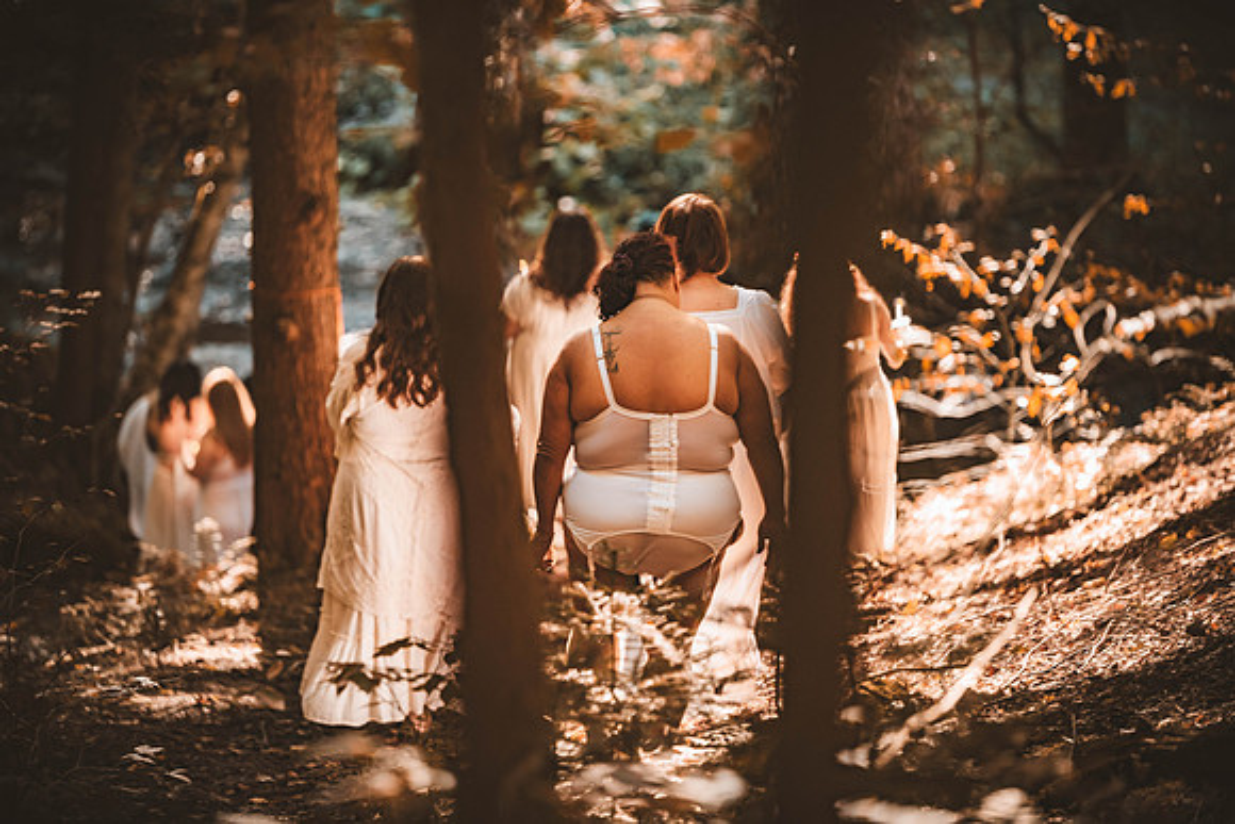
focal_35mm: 170
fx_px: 5833
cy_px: 412
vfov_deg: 8.1
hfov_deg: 12.1
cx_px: 618
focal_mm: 170
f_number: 2.8
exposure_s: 1/400
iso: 1000
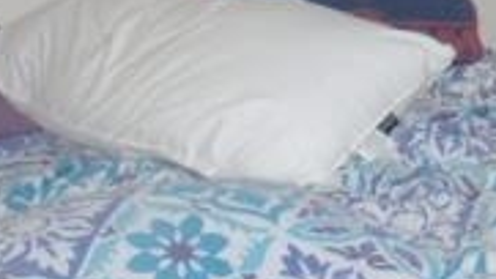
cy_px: -33
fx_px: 2026
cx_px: 551
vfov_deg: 7.8
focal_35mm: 154
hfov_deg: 13.7
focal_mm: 7.25
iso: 250
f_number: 3.9
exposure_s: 1/40
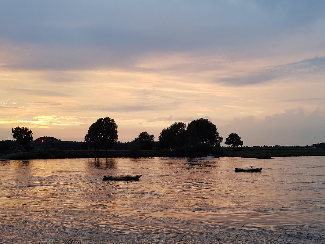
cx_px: 181
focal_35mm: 39
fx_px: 366
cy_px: 150
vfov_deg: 36.6
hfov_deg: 47.8
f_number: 1.7
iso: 50
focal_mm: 4.2
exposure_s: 1/174
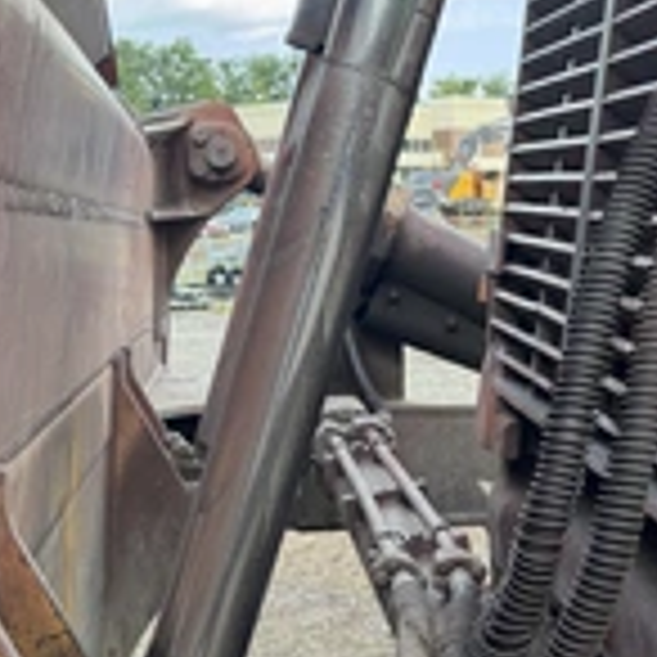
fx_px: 1245
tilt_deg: -7.3
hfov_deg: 29.4
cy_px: 351
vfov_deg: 29.5
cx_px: 414
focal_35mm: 58
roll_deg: +1.7
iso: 64
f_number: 1.78
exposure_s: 1/188
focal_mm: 6.76
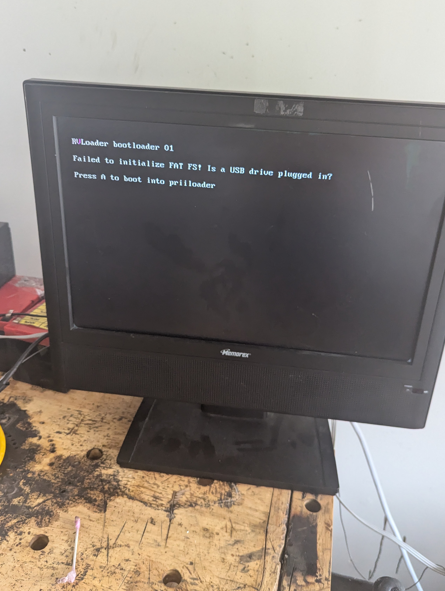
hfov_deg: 48.3
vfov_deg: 61.3
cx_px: 224
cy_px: 254
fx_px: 496
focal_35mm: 29
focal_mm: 6.81
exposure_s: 1/484
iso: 1524
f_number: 1.85
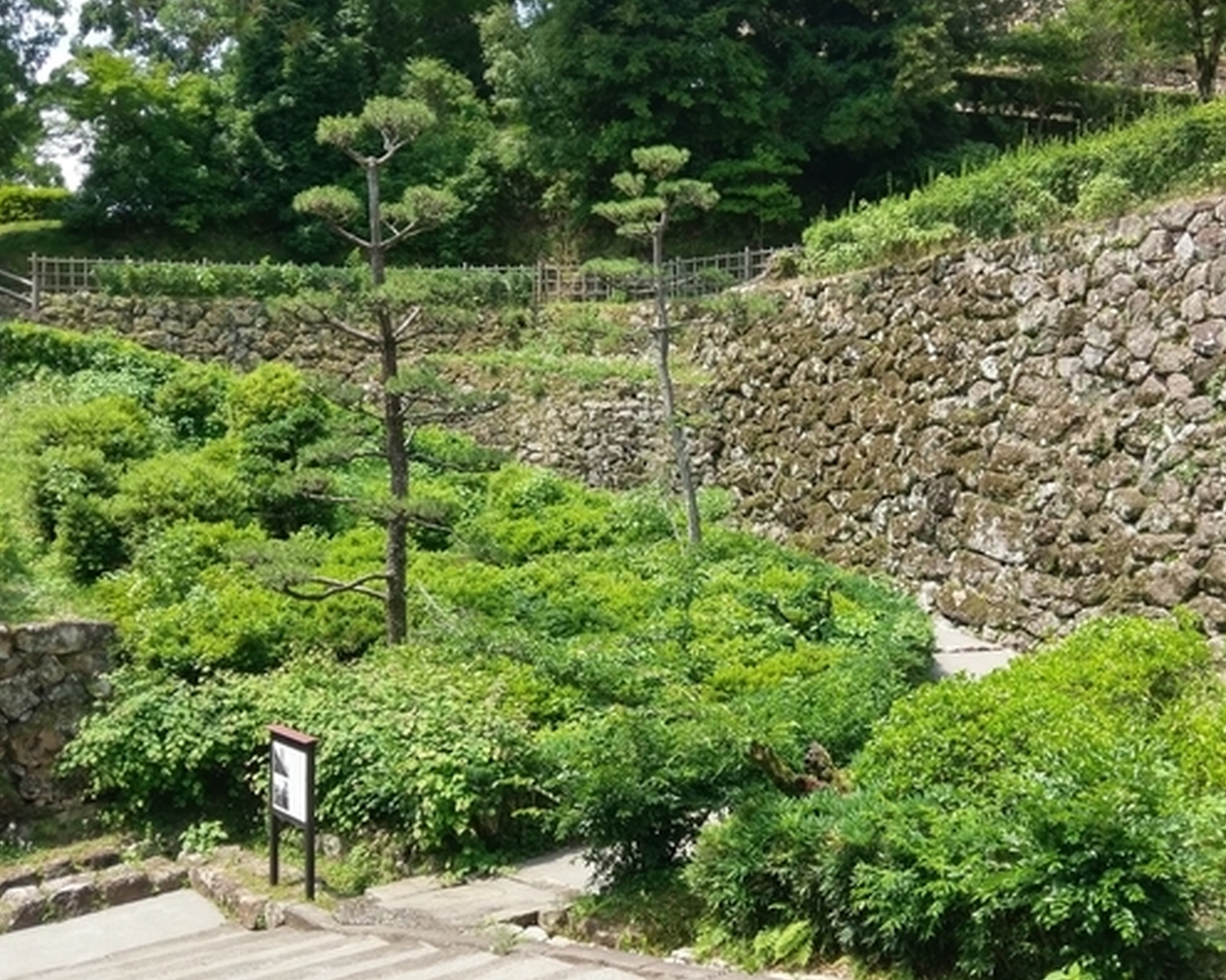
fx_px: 1488
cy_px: 522
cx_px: 674
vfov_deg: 36.5
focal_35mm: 41
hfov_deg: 44.7
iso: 100
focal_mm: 4.58
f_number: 1.8
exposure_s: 1/711
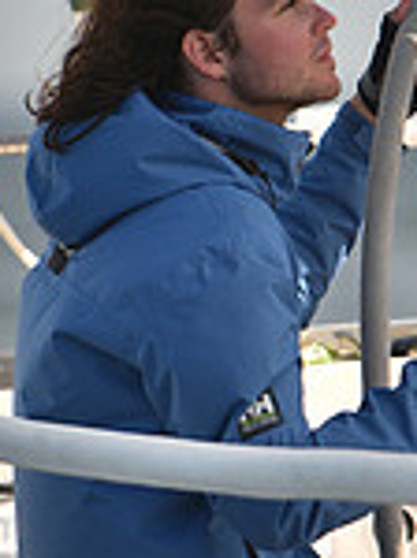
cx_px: 218
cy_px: 335
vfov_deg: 2.7
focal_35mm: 746
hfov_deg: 2.0
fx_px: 12016
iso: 250
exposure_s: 1/1250
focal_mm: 200
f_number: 2.8
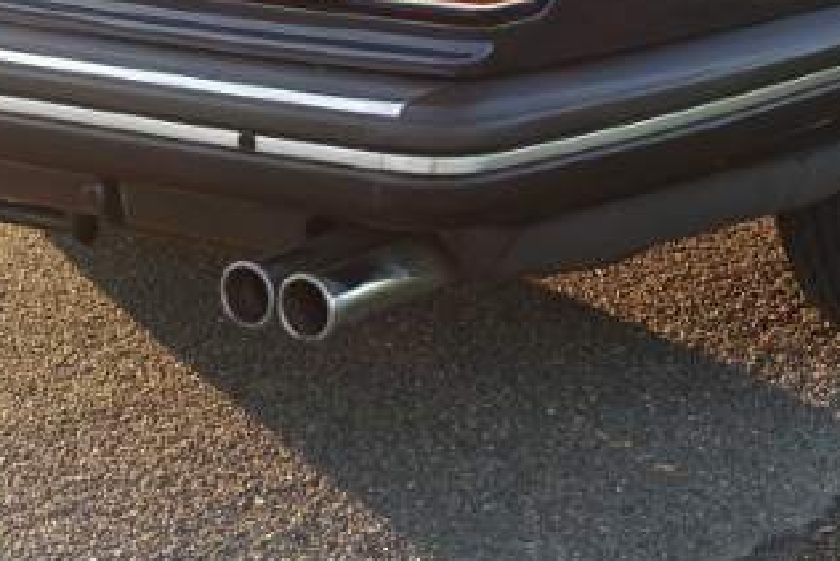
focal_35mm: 124
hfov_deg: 16.5
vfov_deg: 10.7
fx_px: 2895
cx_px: 518
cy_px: -231
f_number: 4
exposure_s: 1/80
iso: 125
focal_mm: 12.48
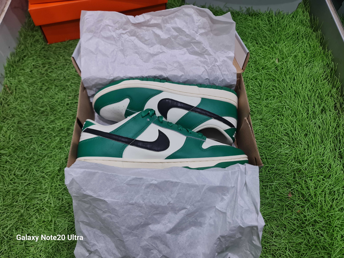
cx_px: 172
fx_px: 248
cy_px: 129
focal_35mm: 25
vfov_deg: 54.9
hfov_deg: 69.4
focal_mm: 7
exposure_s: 1/60
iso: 200
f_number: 1.8
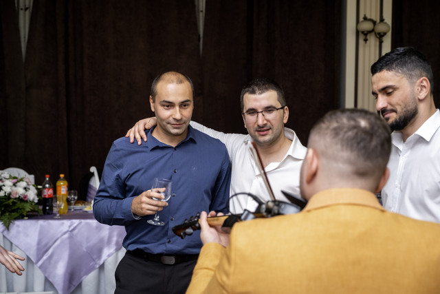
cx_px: 220
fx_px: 648
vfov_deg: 25.5
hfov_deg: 37.5
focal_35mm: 53
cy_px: 147
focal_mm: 35.3
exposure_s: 1/160
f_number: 2.8
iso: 1250
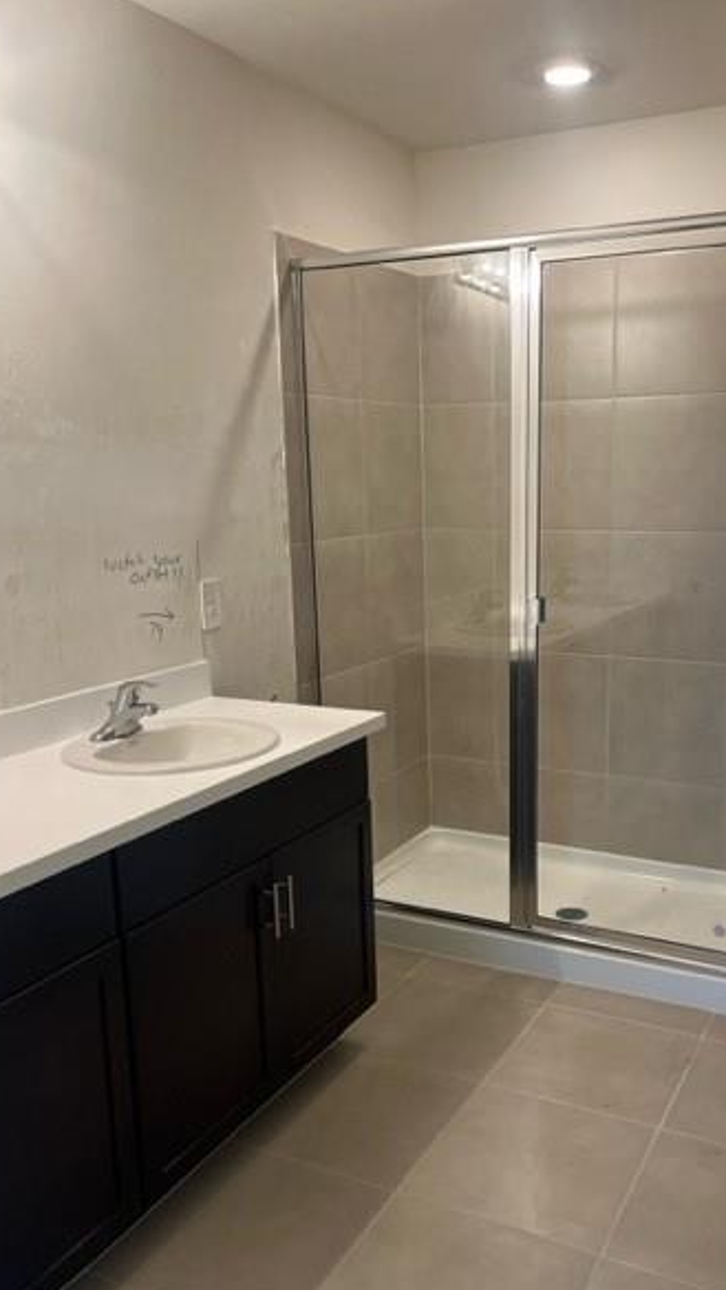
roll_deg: +0.4
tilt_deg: -9.1
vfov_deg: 62.5
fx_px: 1061
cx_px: 468
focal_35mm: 31
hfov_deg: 37.5
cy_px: 699
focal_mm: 5.1
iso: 125
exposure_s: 1/120
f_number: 1.6
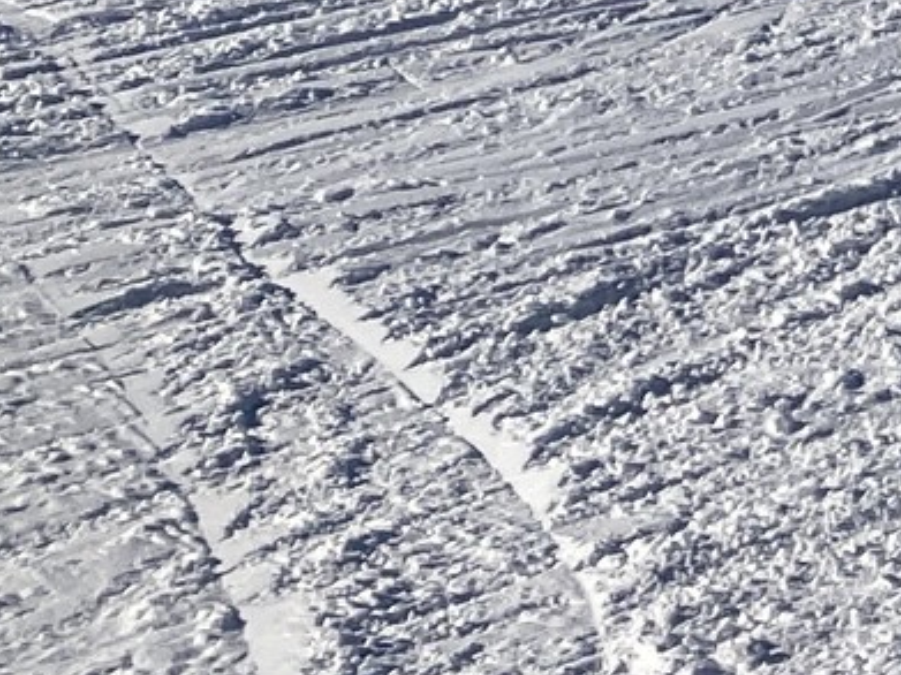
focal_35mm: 172
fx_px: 4476
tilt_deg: -2.6
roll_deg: -2.6
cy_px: -1274
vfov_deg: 7.6
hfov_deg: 9.7
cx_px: 2383
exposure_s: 1/6098
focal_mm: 3.99
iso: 25
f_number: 1.8
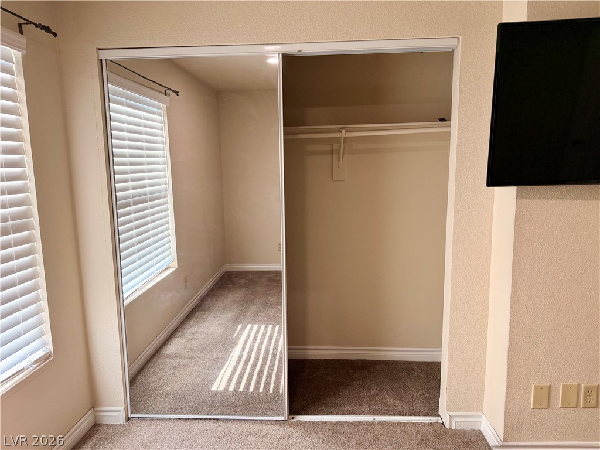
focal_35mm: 24
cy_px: 225
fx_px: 416
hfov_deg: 71.6
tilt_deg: -9.0
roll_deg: +1.6
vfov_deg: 56.8
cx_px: 300
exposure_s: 1/228
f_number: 1.78
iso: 200
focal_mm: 6.76
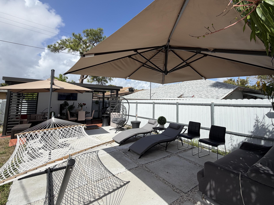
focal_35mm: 17
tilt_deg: +6.0
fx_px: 135
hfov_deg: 91.0
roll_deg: -1.3
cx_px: 143
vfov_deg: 74.2
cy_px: 86
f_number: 2.2
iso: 20
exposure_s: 1/1211
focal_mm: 2.22
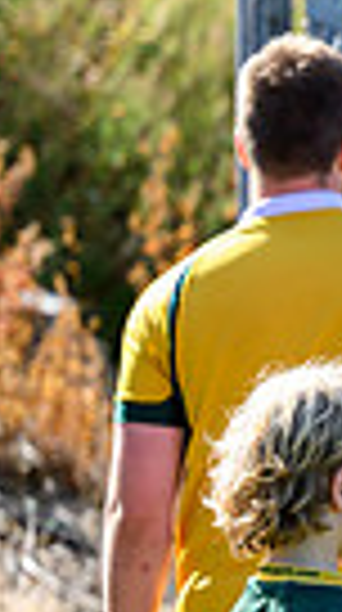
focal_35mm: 890
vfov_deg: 2.4
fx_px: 14420
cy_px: 448
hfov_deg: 1.4
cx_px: 1281
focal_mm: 150
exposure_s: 1/1600
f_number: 3.5
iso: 500
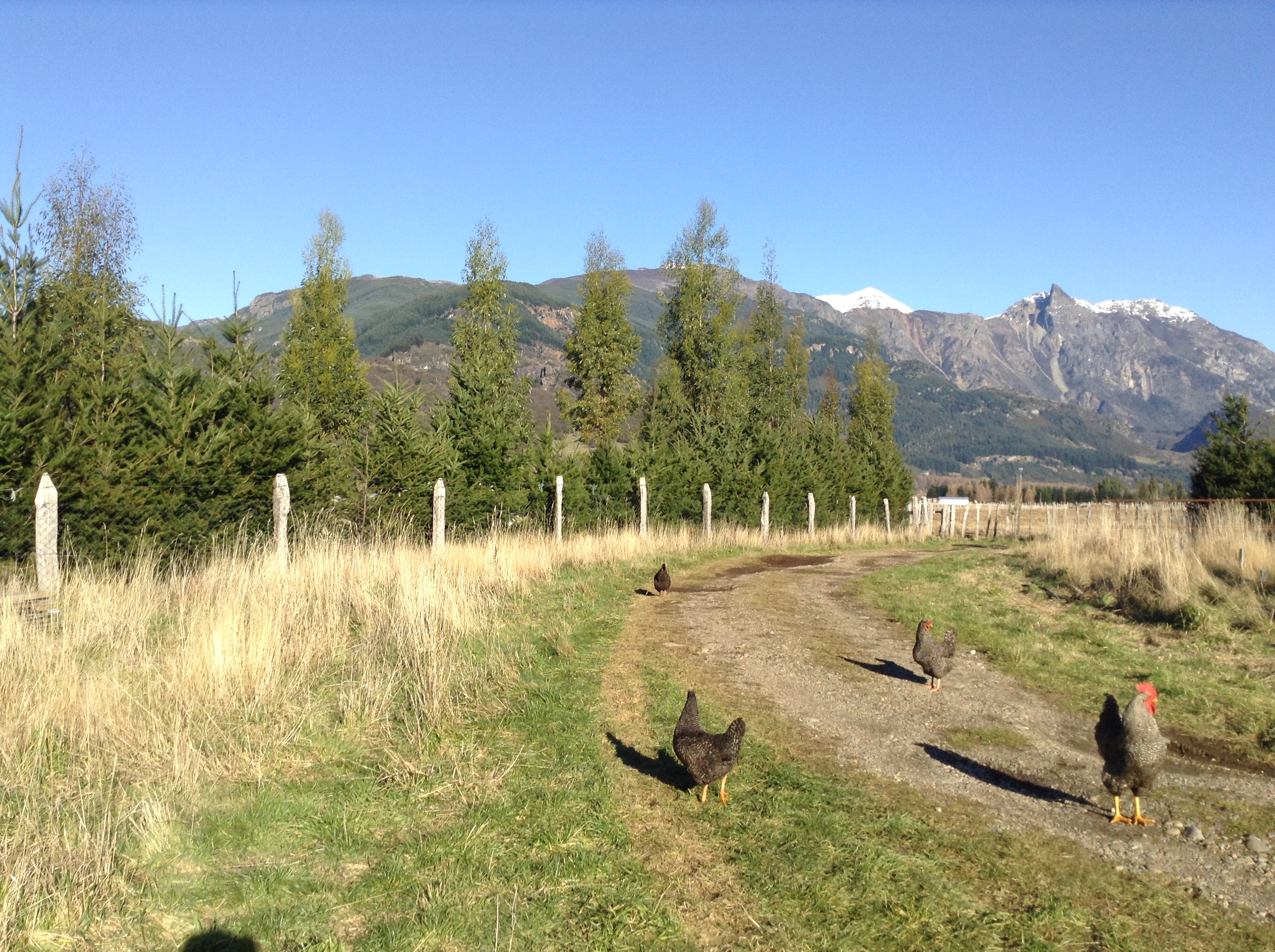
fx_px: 1214
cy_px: 476
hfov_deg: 55.4
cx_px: 638
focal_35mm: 33
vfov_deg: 42.8
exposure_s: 1/864
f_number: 2.4
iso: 25
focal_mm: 3.3
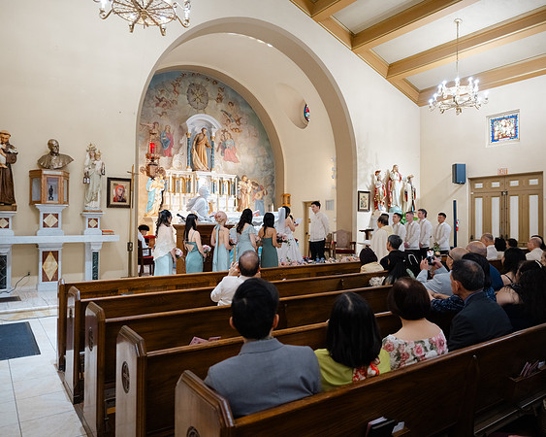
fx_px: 403
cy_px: 218
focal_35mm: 25
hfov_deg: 68.2
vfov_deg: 56.8
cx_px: 273
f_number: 3.5
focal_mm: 30
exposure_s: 1/100
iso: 4000
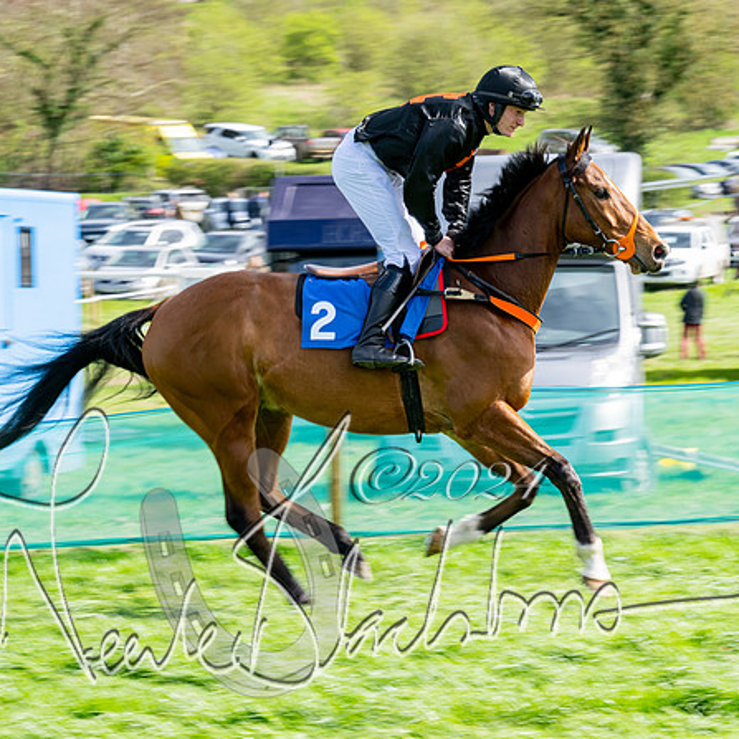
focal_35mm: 167
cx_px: 445
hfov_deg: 10.5
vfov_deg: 10.5
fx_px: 4034
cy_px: 369
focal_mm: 130
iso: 200
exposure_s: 1/160
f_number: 11
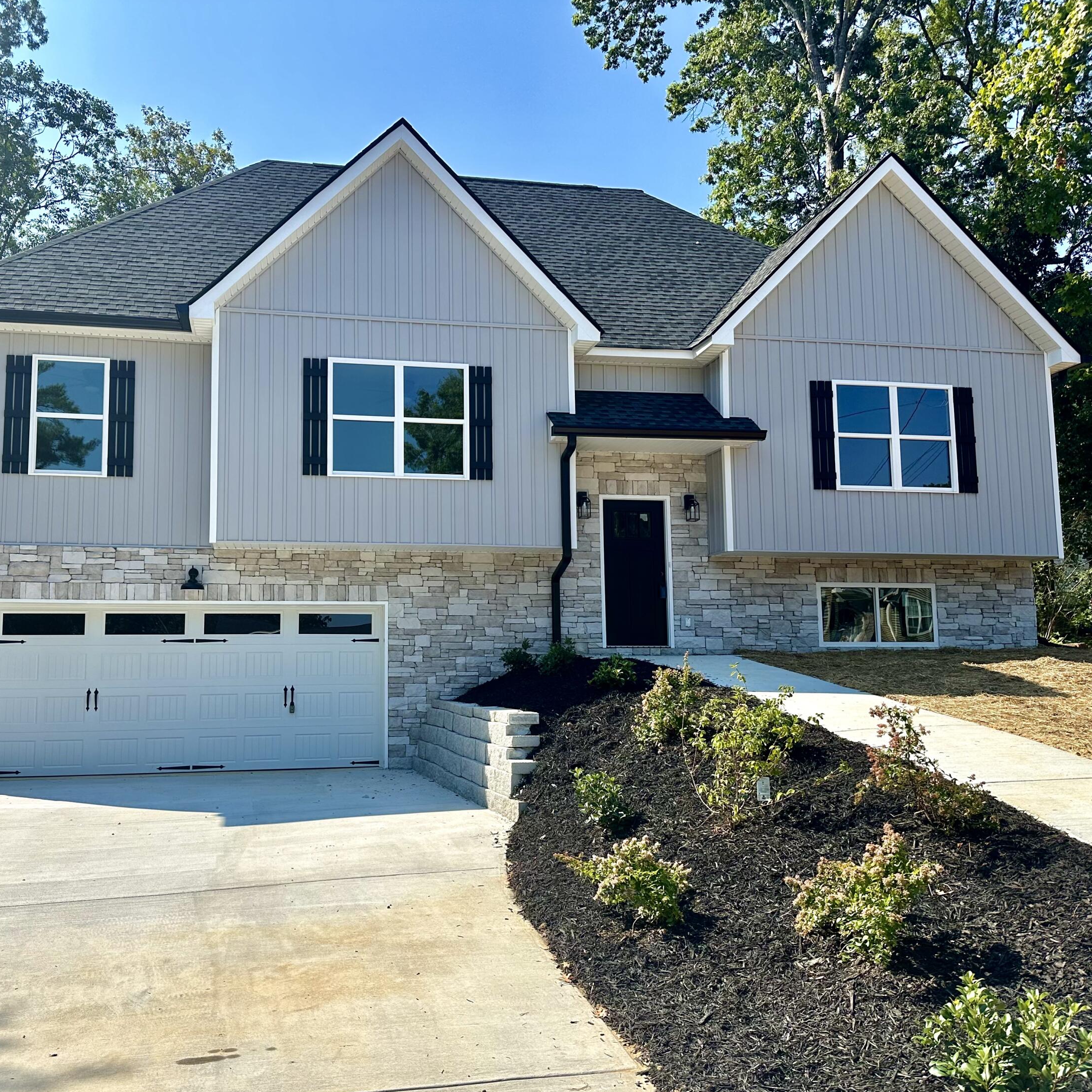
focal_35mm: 29
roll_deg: +0.1
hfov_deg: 55.3
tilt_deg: +6.6
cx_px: 449
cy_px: 556
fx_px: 1035
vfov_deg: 55.6
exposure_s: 1/3861
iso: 80
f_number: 1.78
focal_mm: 6.86
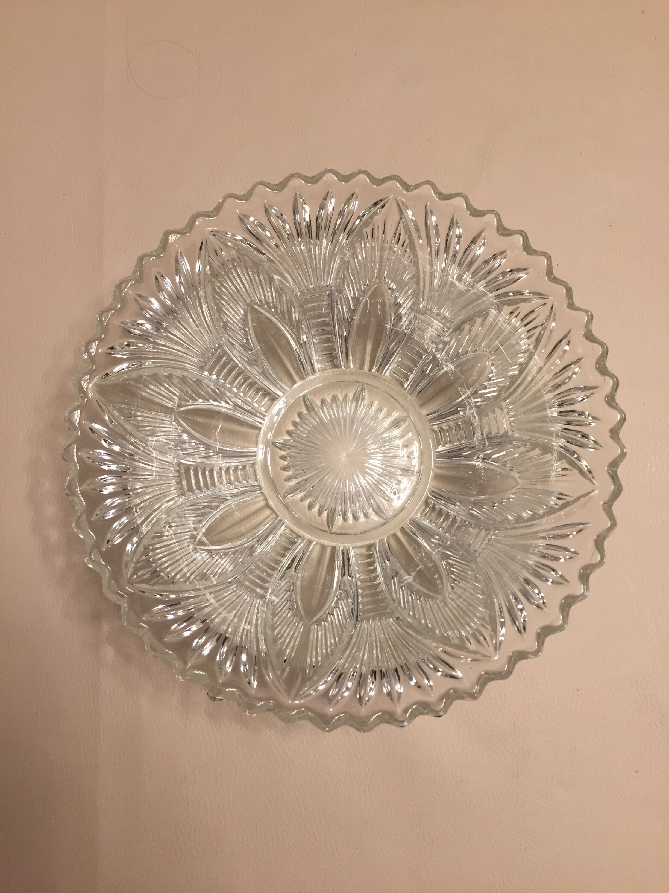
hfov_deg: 48.2
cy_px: 446
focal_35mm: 29
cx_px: 334
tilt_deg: -83.0
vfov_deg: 61.7
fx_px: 747
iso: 100
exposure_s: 1/33
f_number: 2.2
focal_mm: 4.15
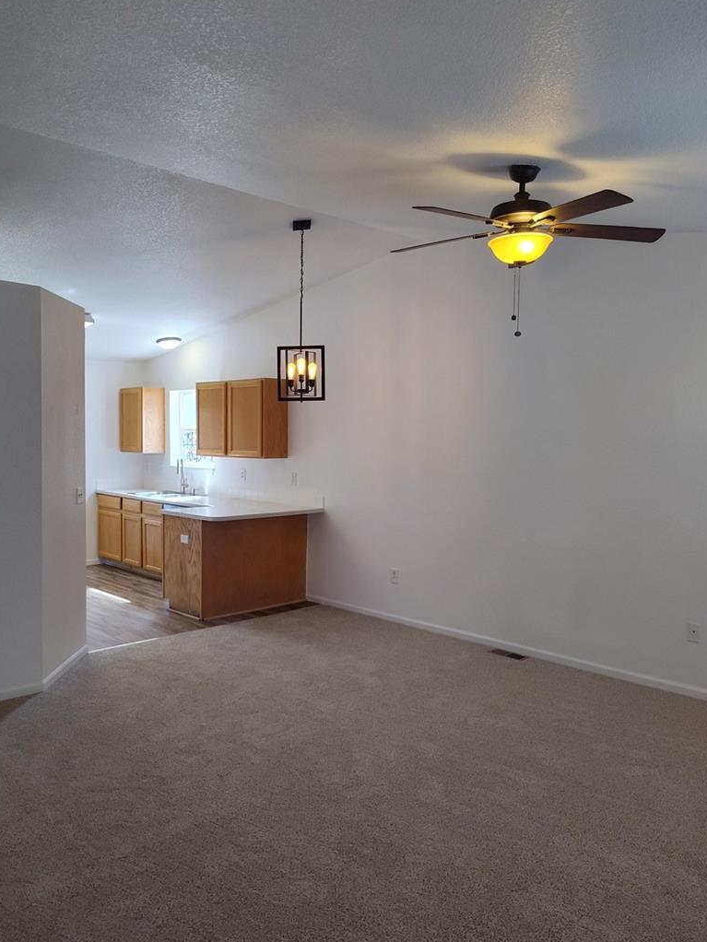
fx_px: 735
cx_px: 300
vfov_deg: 65.3
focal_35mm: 27
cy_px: 469
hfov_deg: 51.2
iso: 256
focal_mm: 5.56
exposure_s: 1/120
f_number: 1.8
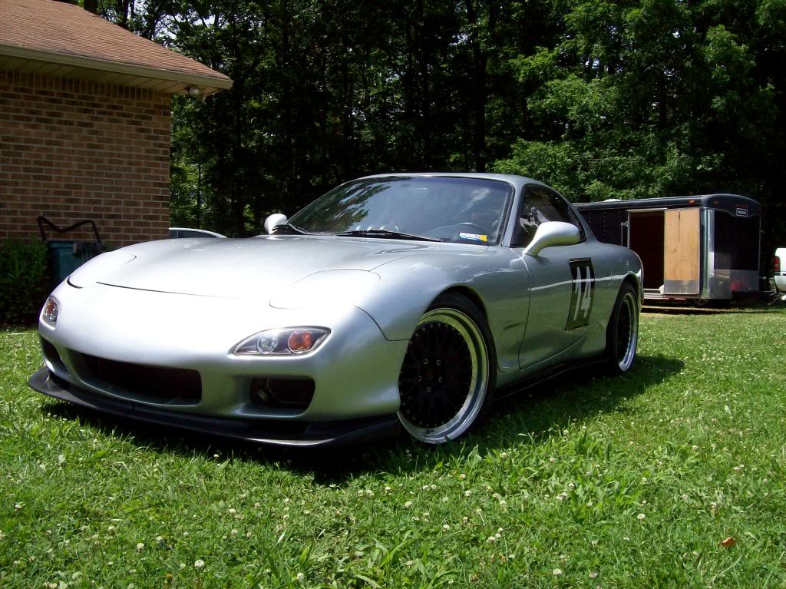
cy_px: 294
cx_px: 393
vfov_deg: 39.6
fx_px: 817
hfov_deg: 51.4
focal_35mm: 36
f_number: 4.8
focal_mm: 6
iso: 80
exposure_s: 1/633
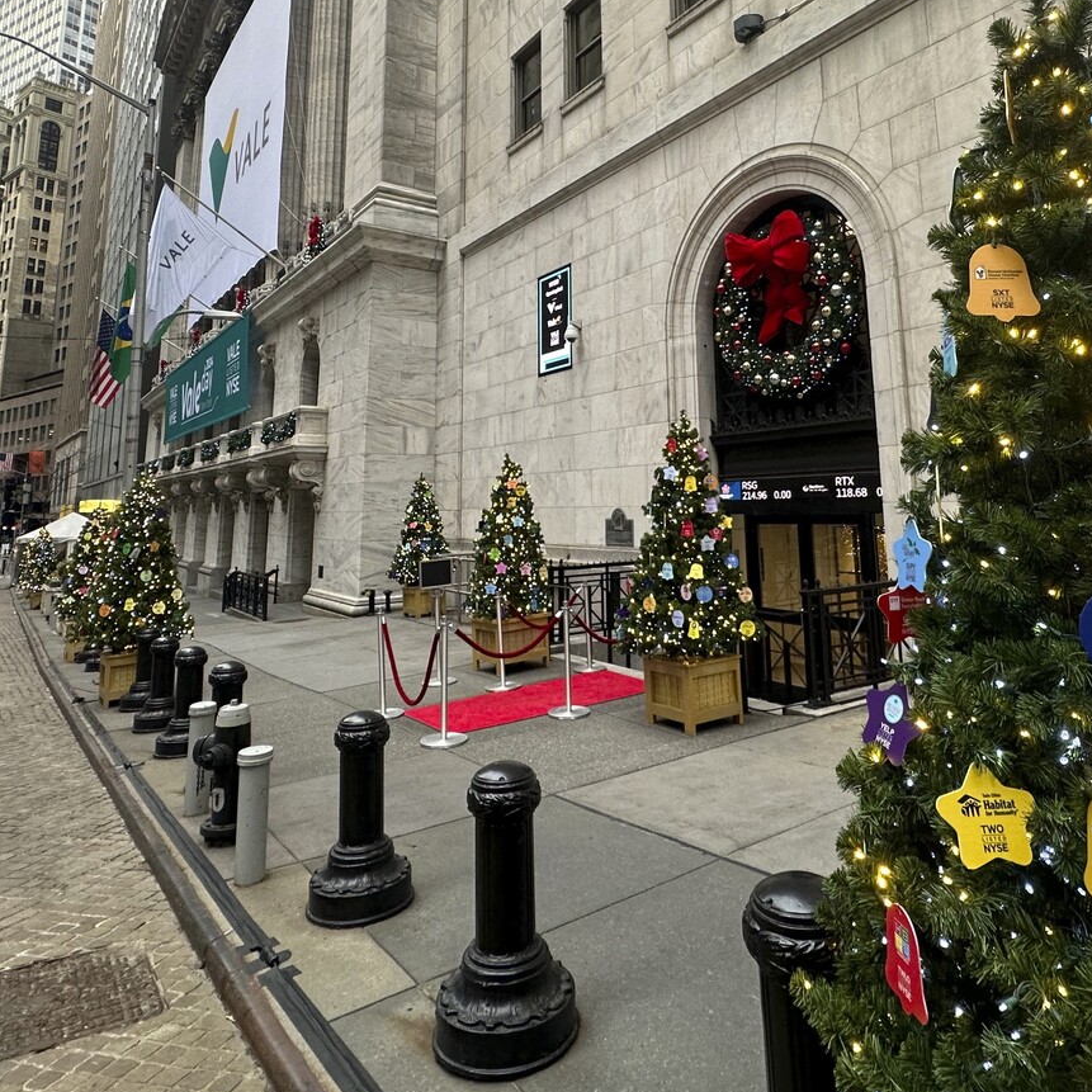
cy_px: 360
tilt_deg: +10.4
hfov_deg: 67.1
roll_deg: +1.4
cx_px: 608
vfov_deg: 65.4
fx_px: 821
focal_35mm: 23
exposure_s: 1/120
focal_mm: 2.22
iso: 160
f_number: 2.2
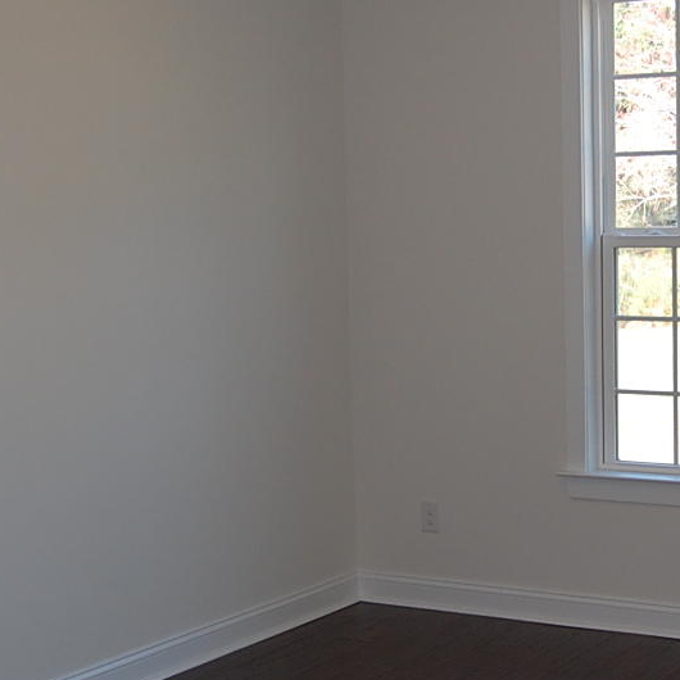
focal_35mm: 65
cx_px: 539
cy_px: 375
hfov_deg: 26.0
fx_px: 1445
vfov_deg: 26.5
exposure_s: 1/200
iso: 400
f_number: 3.5
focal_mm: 18
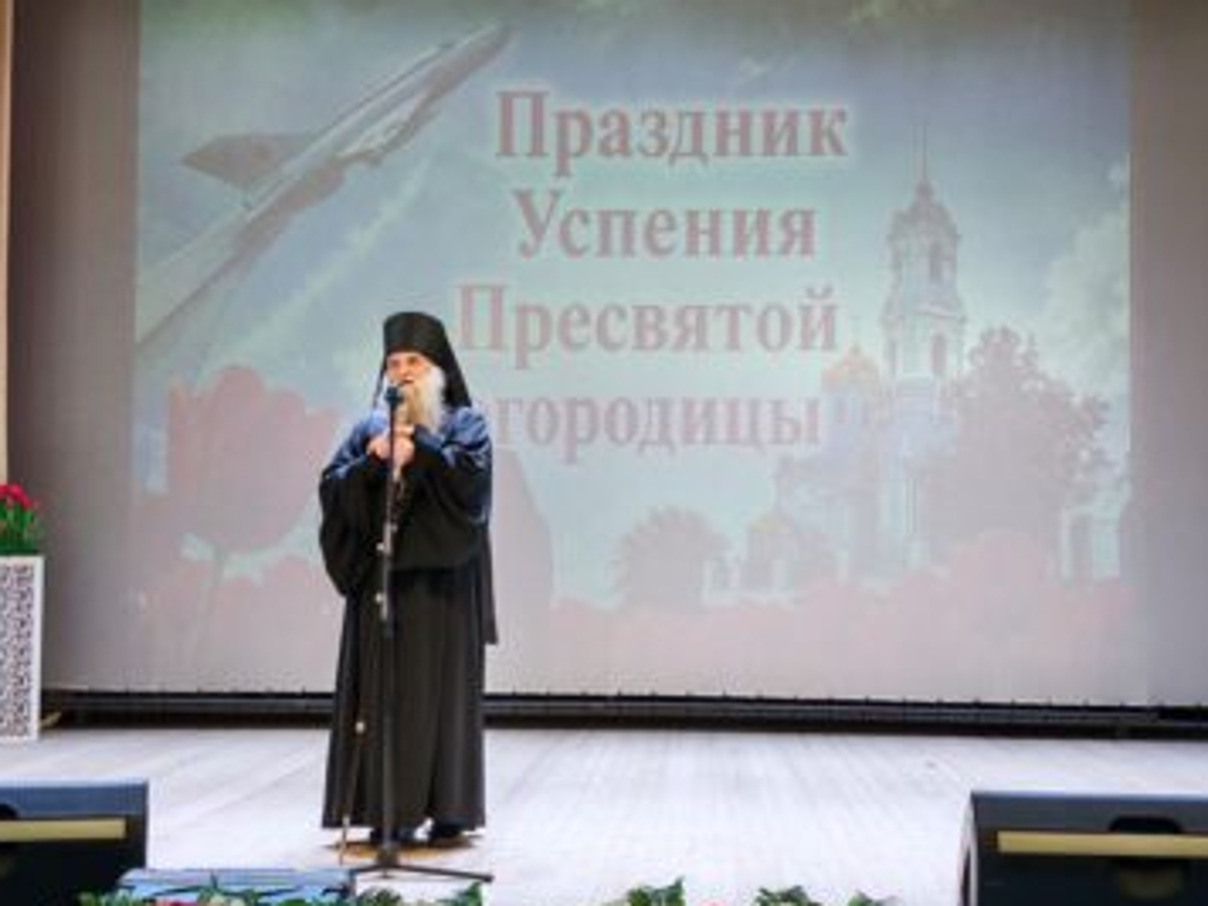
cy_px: 445
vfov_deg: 27.0
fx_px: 1884
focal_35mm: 54
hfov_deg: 35.5
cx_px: 604
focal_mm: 6.83
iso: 80
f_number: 2
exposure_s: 1/100
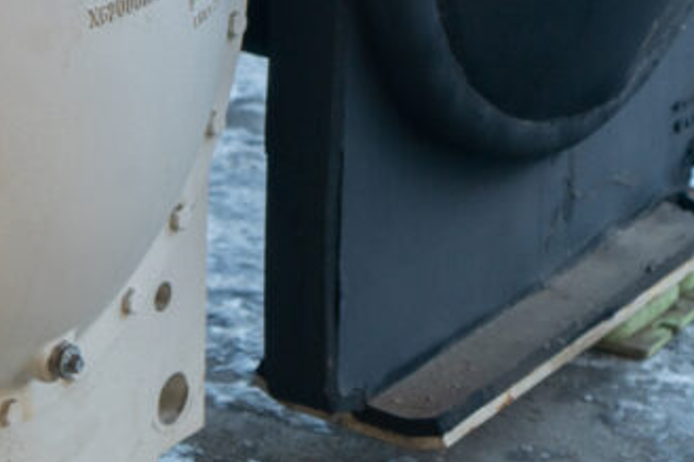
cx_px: 27
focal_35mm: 165
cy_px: -191
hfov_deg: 12.3
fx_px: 3179
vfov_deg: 8.2
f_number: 4
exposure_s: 1/200
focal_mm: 53
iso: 500
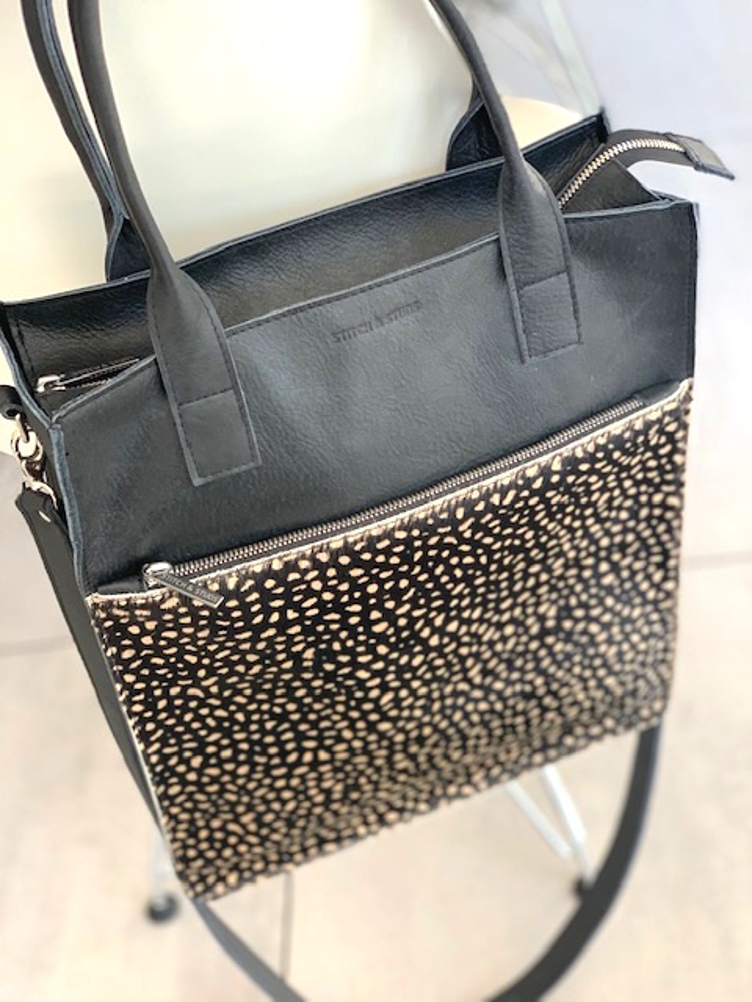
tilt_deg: -40.3
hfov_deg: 28.0
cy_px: 501
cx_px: 376
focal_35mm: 52
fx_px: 1506
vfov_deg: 36.8
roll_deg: +12.4
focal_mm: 6
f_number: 2.4
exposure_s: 1/92
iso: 125
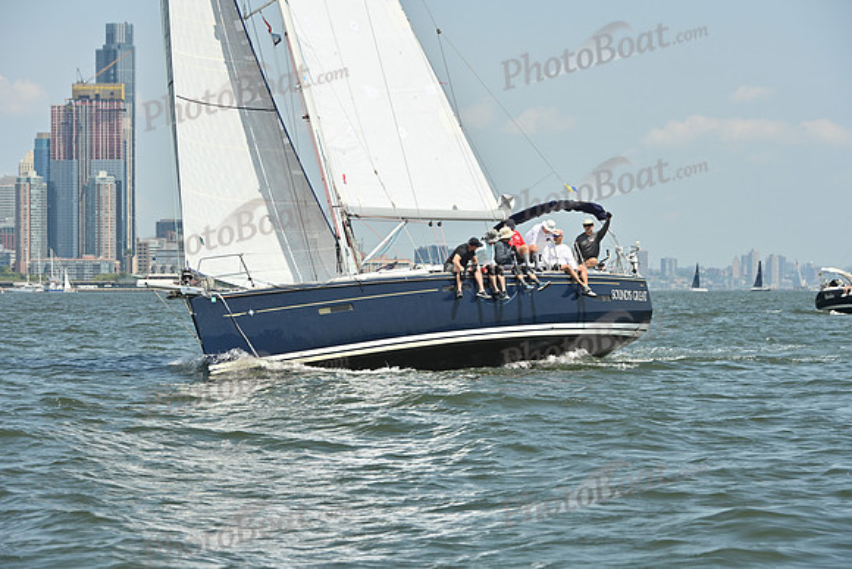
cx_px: 426
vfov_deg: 10.2
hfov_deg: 15.2
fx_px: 3196
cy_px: 284
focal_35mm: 135
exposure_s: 1/1250
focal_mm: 135
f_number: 8
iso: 320
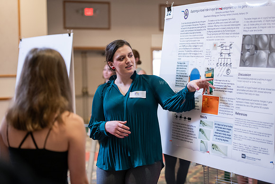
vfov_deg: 15.2
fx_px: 688
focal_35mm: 90
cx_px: 138
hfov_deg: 22.6
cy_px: 92
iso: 1600
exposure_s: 1/200
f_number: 3.2
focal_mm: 90
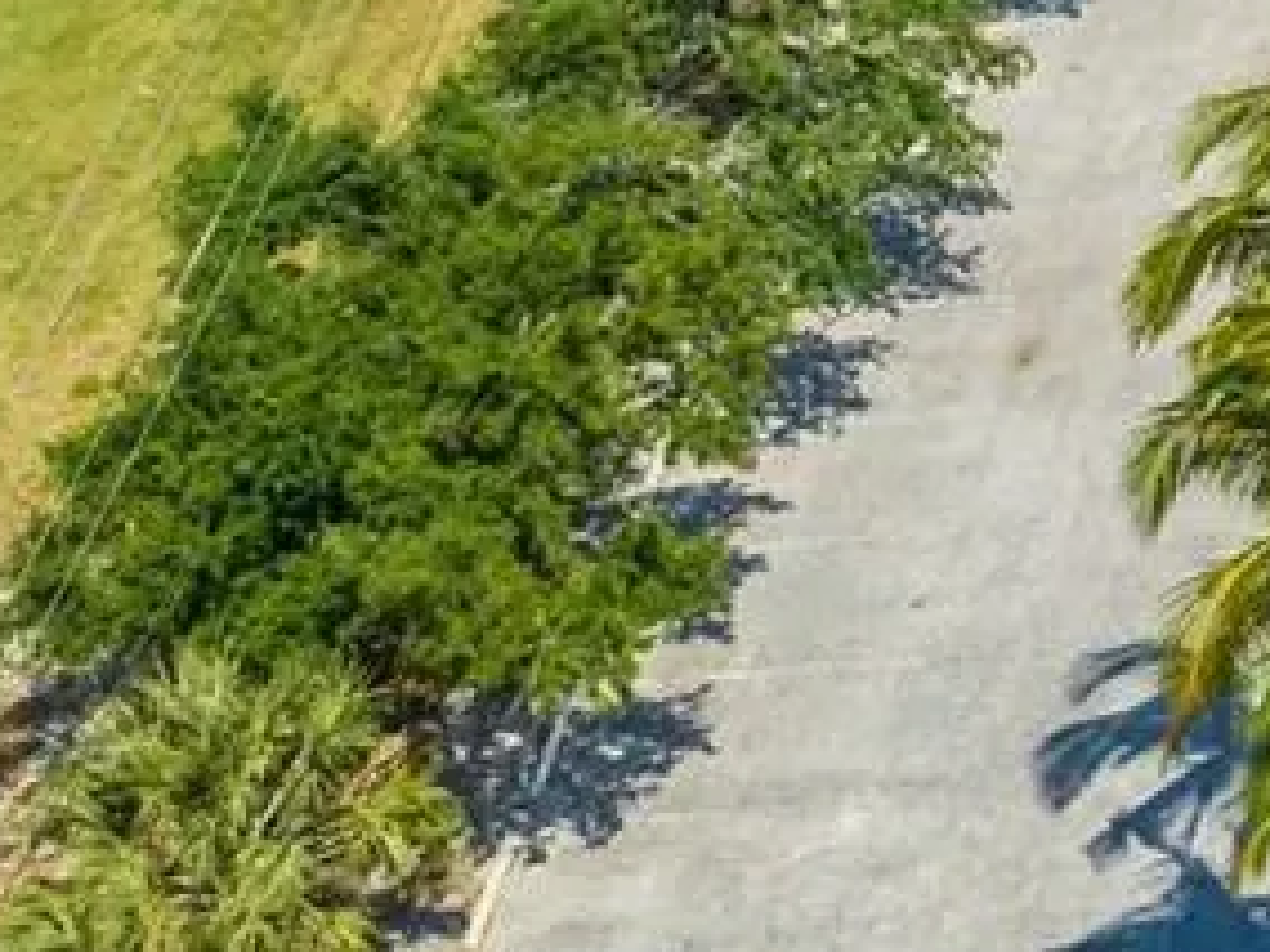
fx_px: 4953
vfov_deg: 10.1
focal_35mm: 135
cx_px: 3054
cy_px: -1008
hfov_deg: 11.8
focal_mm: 12.29
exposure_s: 1/50
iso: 100
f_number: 4
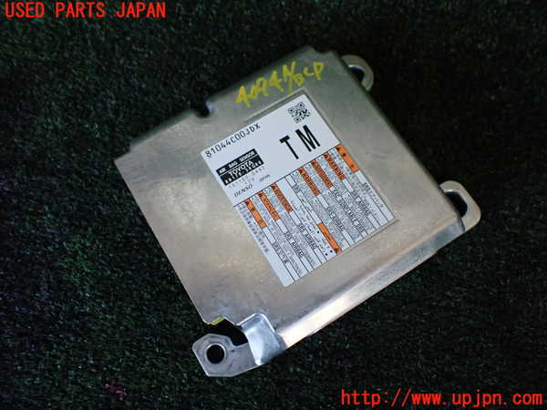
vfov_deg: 46.8
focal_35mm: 30
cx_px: 274
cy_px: 205
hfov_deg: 60.0
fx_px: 474
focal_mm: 5.4
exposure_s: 1/125
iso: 400
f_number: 2.3
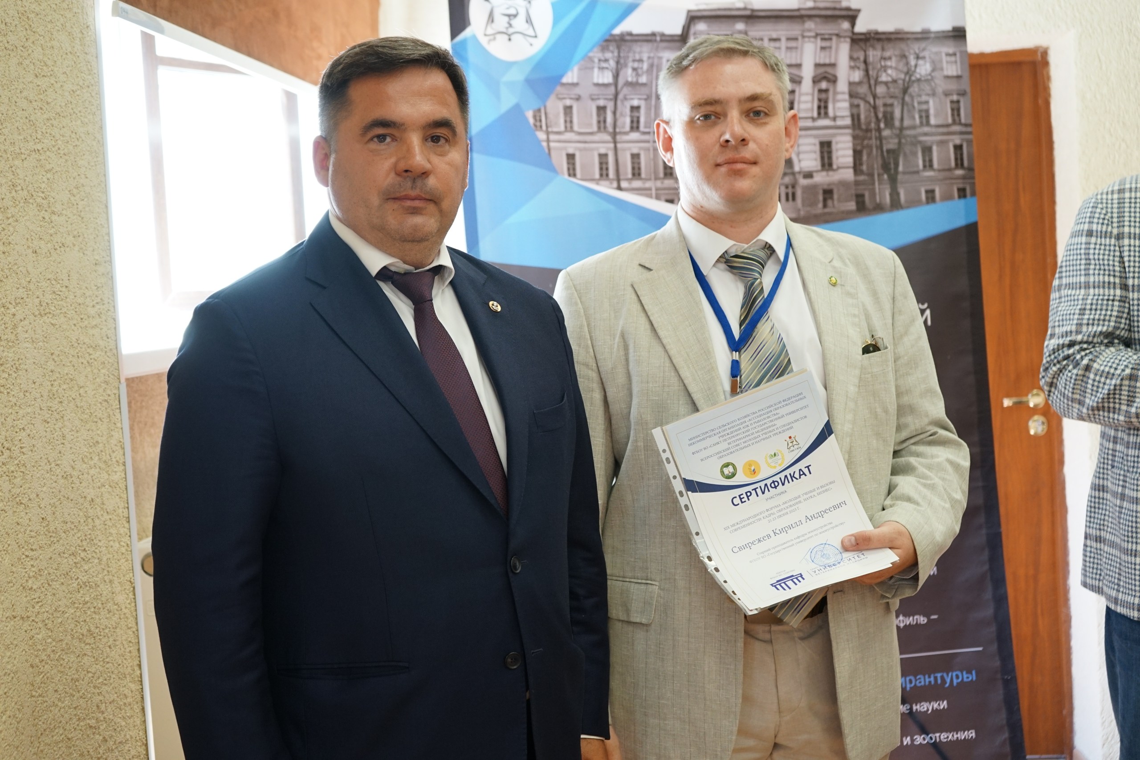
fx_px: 1583
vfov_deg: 27.0
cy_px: 380
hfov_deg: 39.6
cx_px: 570
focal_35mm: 50
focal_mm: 50
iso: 800
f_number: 5
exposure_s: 1/60
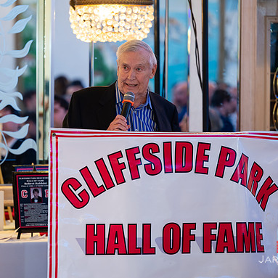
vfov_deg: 8.2
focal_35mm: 213
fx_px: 1935
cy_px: 139
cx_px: 118
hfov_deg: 8.2
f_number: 3.2
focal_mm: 165
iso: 1250
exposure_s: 1/125
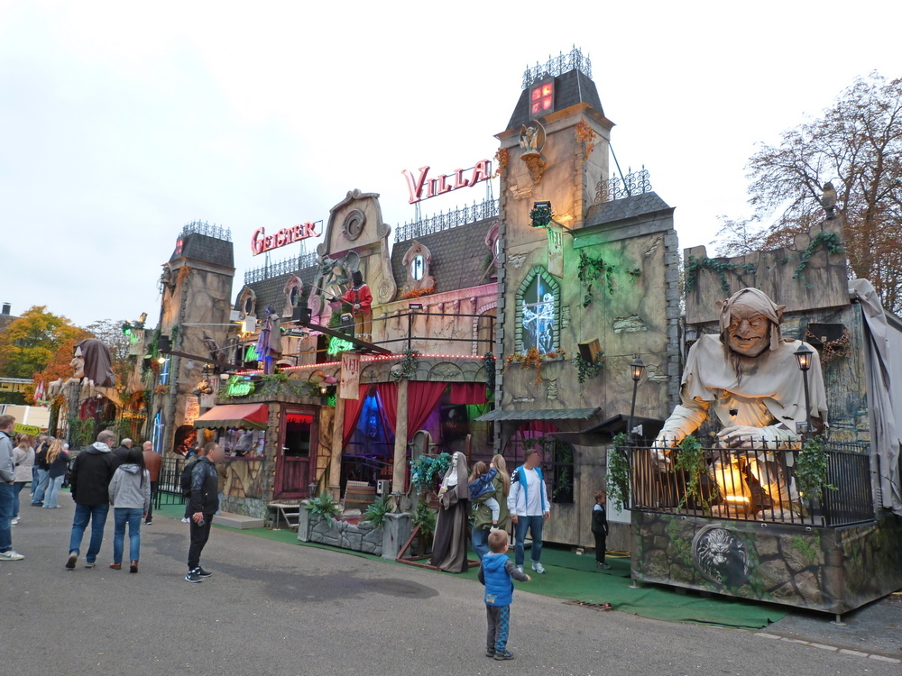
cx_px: 451
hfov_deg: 69.4
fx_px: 651
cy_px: 338
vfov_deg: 54.9
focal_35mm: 25
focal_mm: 4.5
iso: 100
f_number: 3.6
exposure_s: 1/60
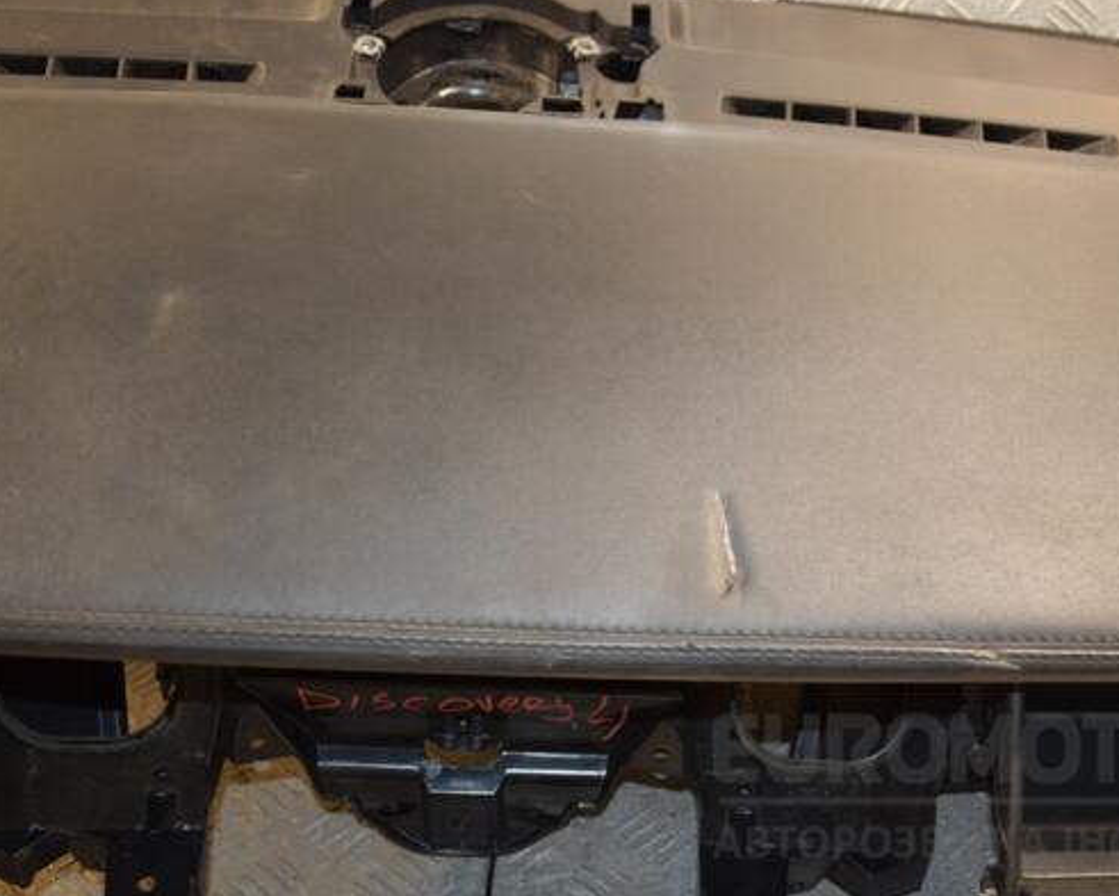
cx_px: 670
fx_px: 1822
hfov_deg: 34.0
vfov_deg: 27.6
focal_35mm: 55
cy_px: 445
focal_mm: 32
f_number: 5
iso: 800
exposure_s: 1/100
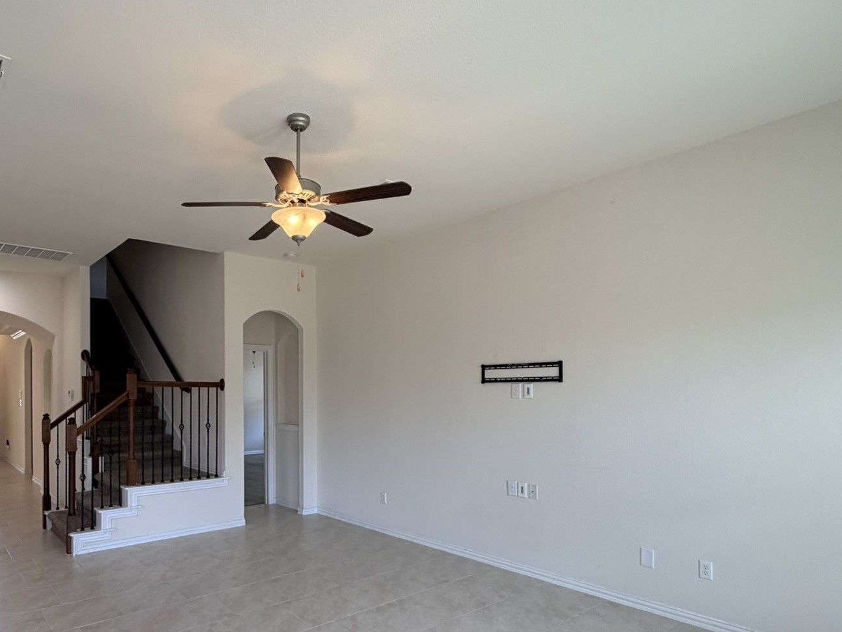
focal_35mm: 22
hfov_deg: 74.8
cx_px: 307
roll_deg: +0.2
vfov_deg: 60.3
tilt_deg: -0.4
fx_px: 535
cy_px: 395
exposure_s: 1/120
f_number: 2.2
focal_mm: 2.22
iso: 160
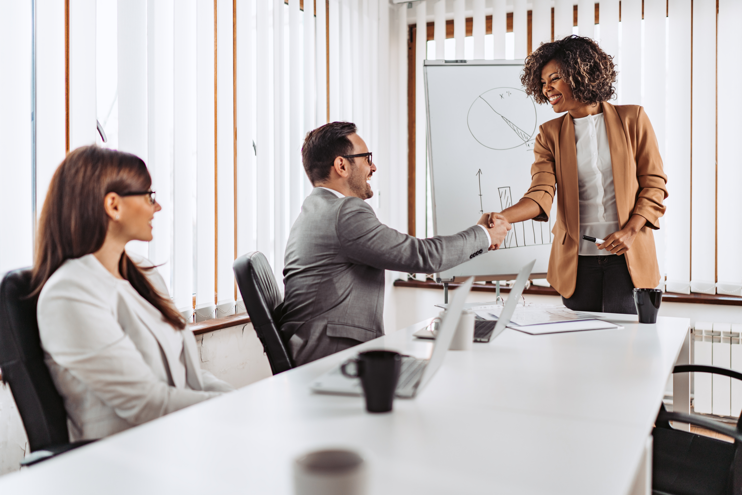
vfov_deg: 37.9
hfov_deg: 54.4
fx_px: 721
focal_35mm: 35
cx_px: 371
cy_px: 248
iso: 100
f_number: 1.4
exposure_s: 1/400
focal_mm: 35
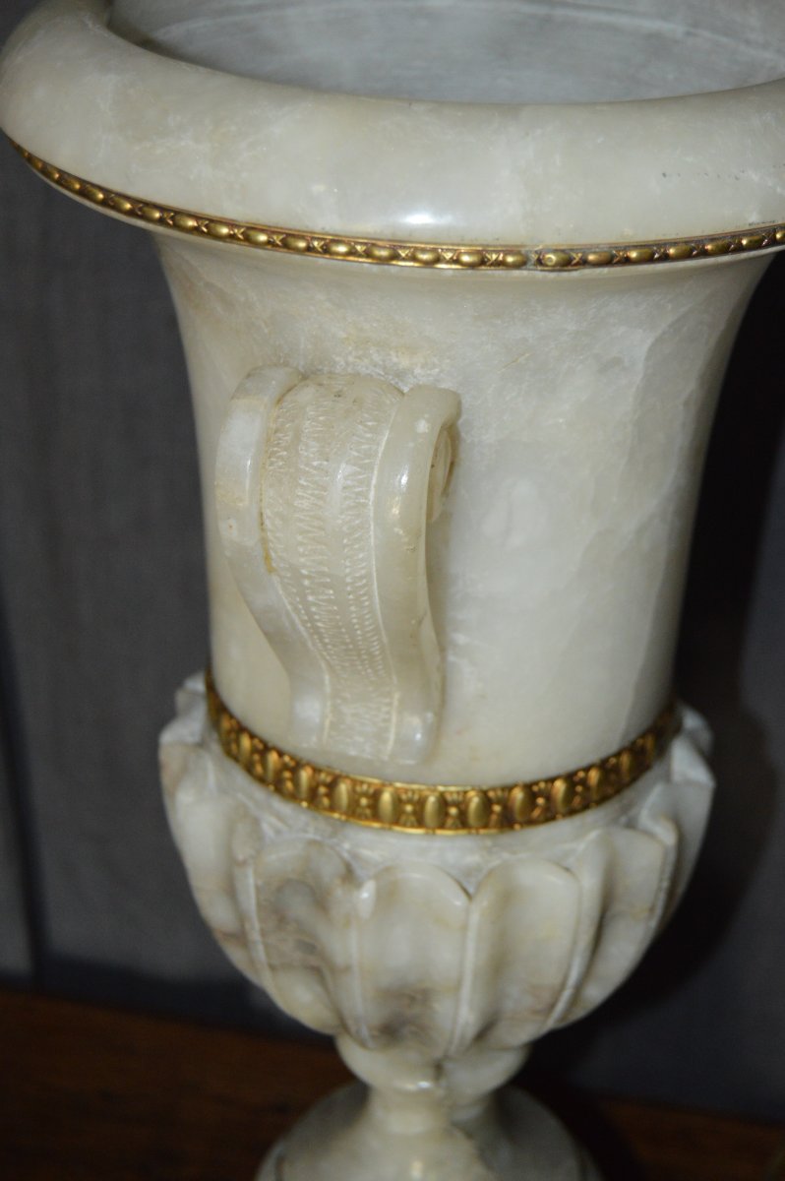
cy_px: 590
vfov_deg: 31.9
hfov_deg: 21.5
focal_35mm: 63
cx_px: 392
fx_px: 2064
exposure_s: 1/60
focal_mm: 42
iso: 1600
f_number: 5
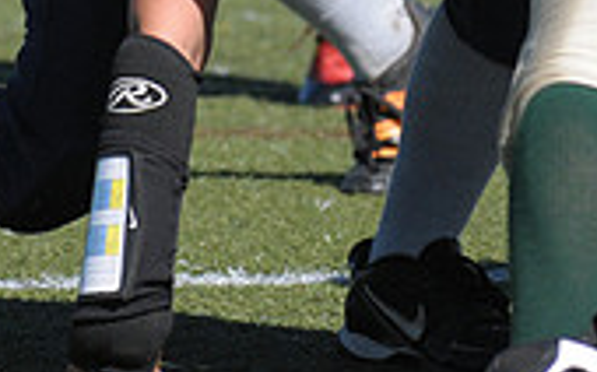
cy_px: -258
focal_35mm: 1042
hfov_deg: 2.0
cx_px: 155
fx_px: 16942
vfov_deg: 1.3
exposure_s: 1/4000
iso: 640
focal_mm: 200
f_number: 4
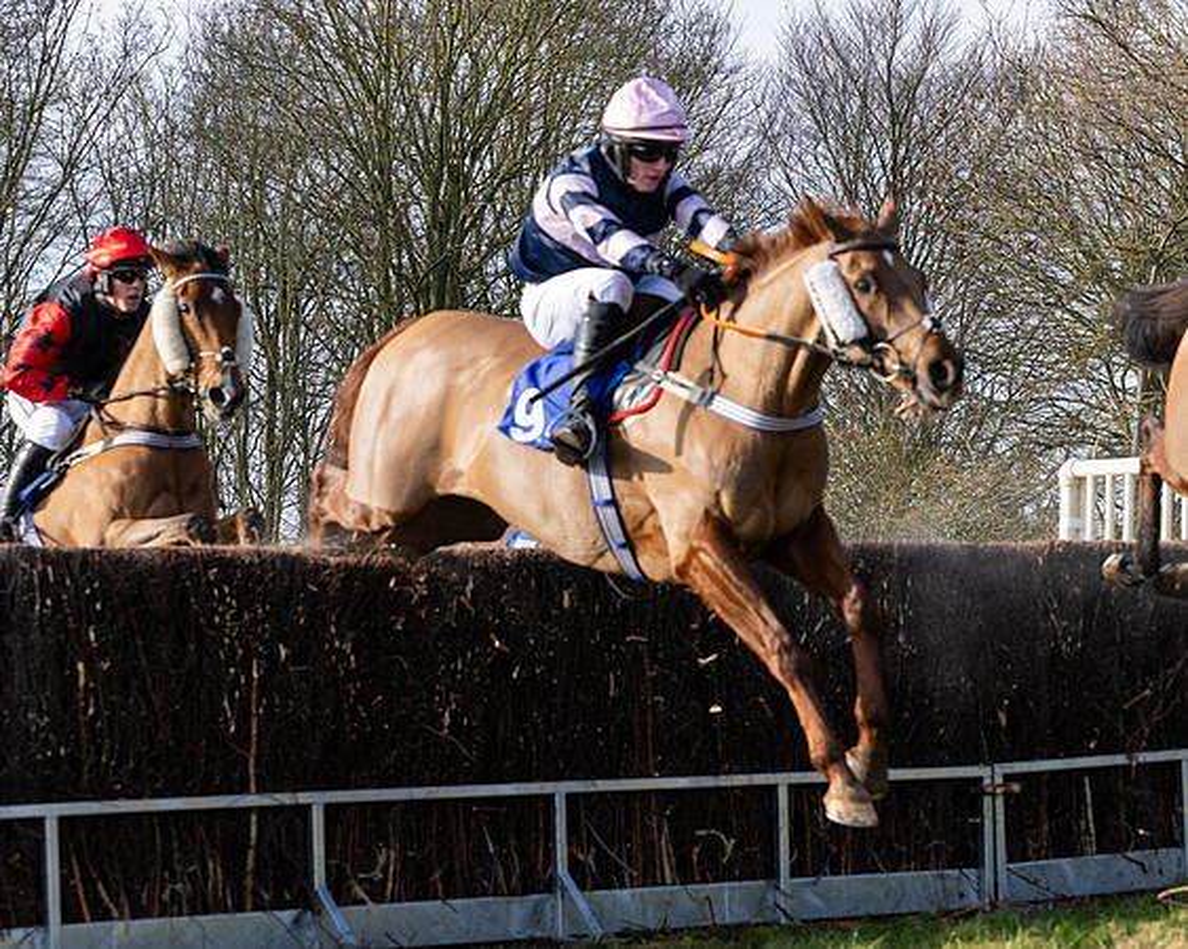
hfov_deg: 16.1
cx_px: 782
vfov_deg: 12.9
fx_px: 4192
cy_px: 591
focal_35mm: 119
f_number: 5
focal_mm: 70
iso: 400
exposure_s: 1/1250
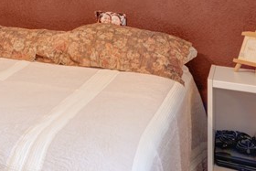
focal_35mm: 62
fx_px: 441
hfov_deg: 21.0
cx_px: -213
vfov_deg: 20.0
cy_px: -54
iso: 200
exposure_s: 1/1.67
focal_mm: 16
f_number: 10
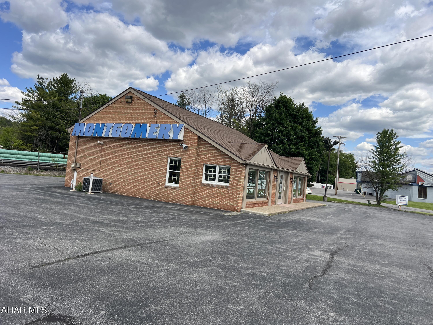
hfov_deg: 67.3
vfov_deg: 53.1
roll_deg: -5.1
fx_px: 325
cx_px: 216
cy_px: 162
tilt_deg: +3.2
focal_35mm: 26
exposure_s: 1/3831
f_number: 1.5
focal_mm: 5.7
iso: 50
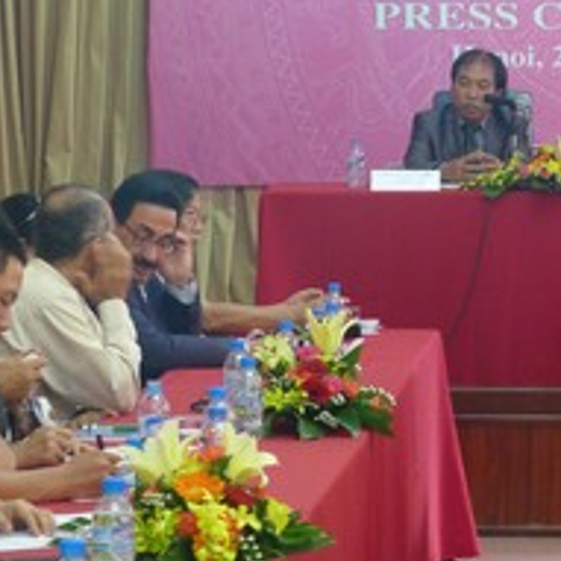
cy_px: 197
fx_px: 3667
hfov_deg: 8.7
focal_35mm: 200
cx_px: 505
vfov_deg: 8.7
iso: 400
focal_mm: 19.2
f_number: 3.3
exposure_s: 1/15
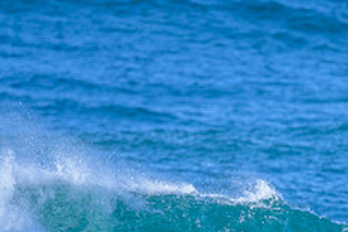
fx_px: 19364
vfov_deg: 0.7
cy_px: 282
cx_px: 160
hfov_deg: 1.0
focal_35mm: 2002
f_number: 6.3
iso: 720
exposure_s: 1/2000
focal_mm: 800
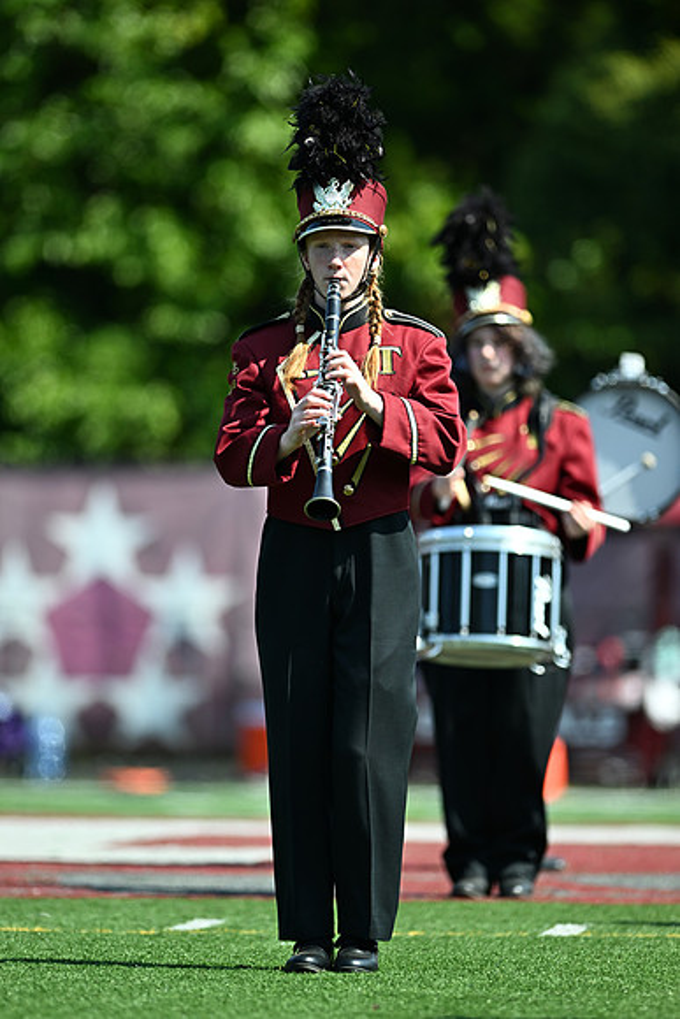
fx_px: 8494
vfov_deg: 6.9
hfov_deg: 4.6
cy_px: 510
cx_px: 340
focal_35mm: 300
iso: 280
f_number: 2.8
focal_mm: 300
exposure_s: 1/2500
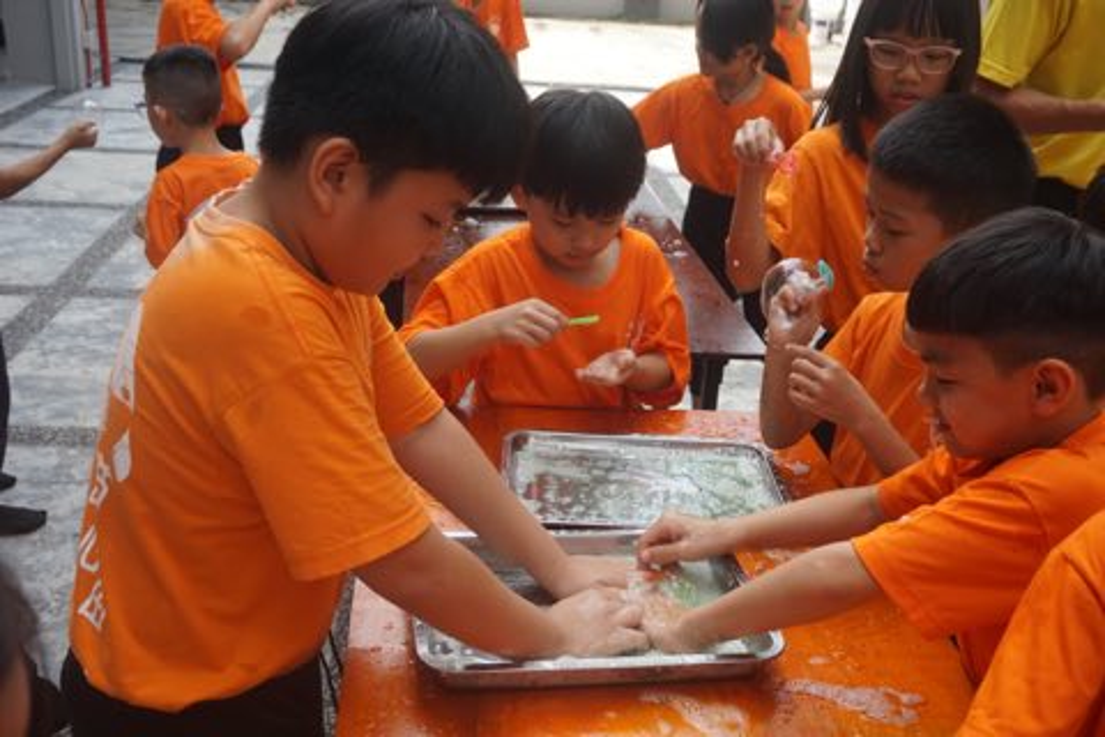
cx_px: 552
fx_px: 1197
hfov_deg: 49.6
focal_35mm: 39
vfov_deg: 34.2
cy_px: 368
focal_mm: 26
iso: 100
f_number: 5.6
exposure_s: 1/200
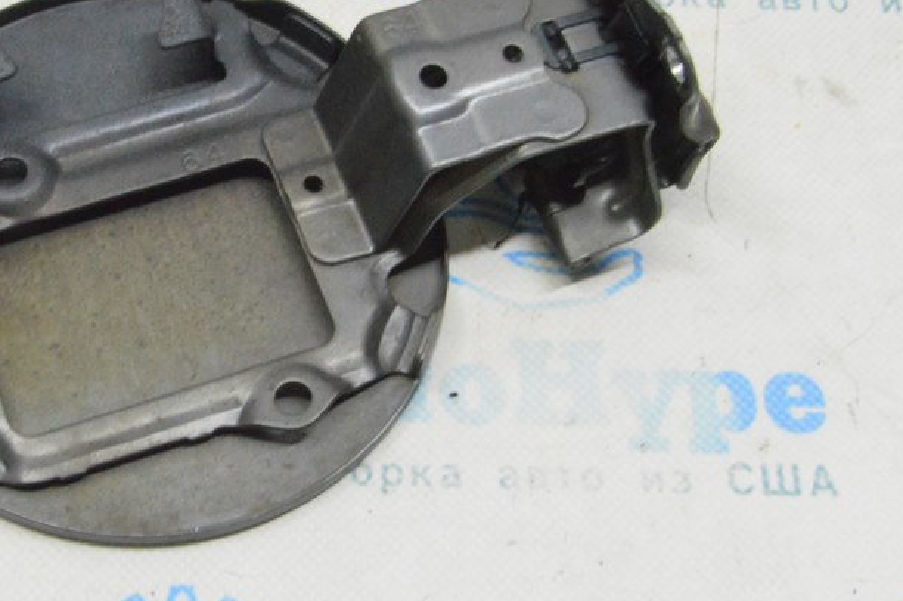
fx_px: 1951
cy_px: 210
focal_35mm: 78
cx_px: 189
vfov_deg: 17.5
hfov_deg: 25.6
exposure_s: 1/15
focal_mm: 31
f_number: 20
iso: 6400
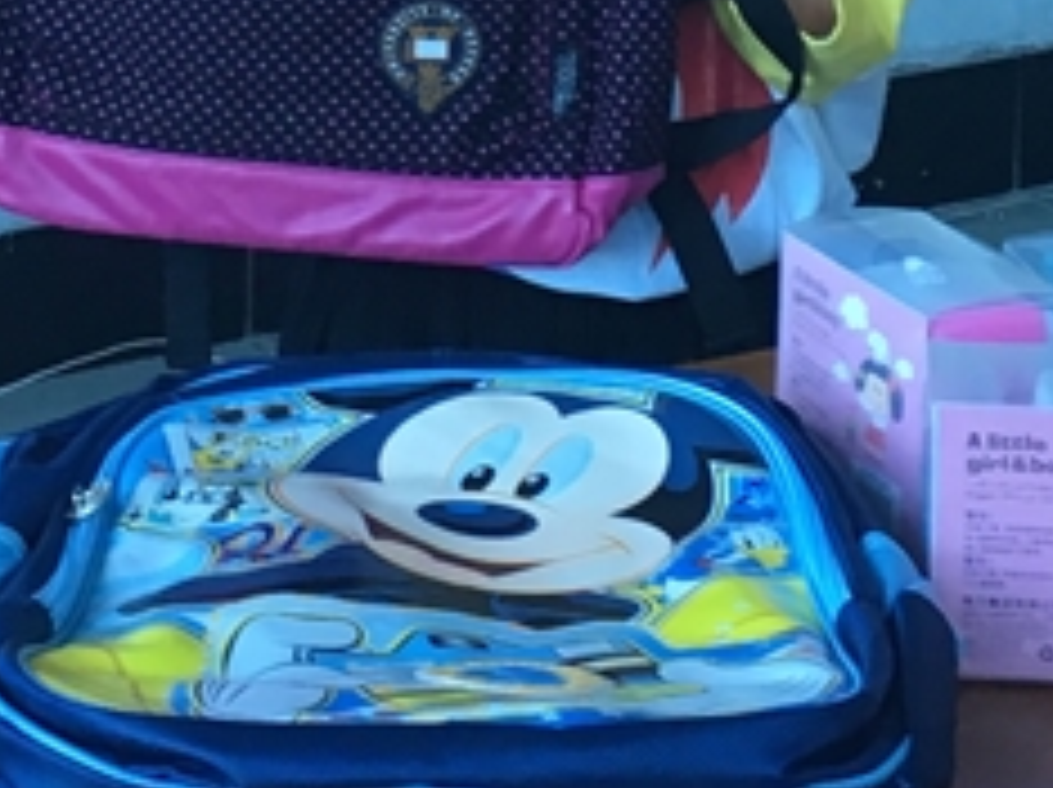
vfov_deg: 22.5
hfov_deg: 31.0
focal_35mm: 62
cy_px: -29
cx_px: 364
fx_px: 1884
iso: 64
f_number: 2.2
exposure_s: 1/33
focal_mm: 4.15
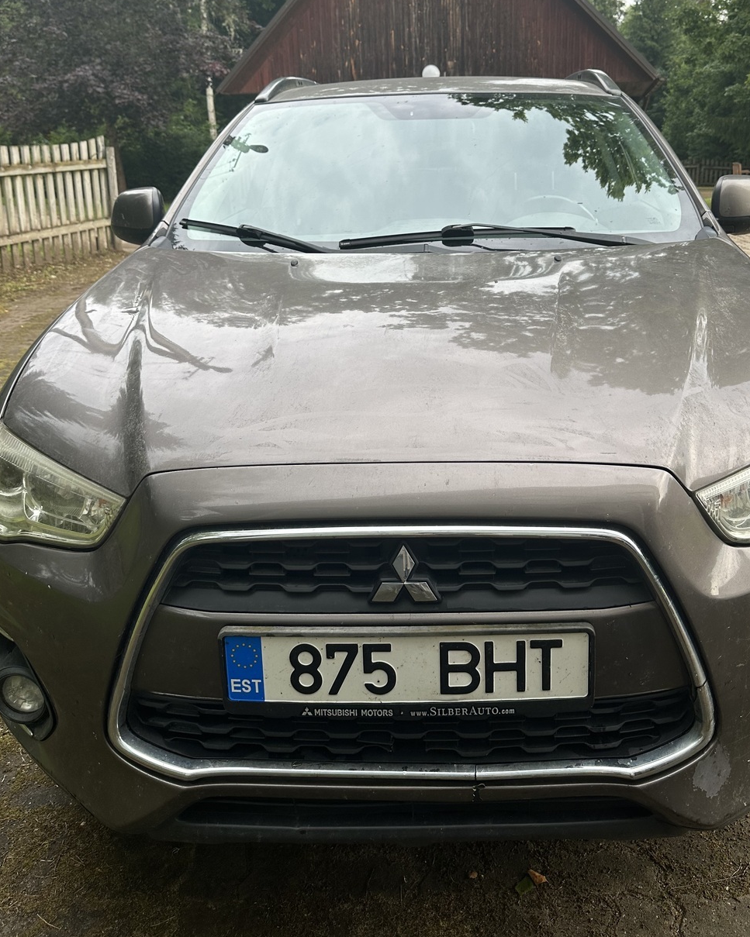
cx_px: 433
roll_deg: +0.5
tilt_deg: -11.9
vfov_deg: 56.3
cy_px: 338
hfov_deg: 46.9
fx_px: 860
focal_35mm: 31
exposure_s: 1/549
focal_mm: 6.86
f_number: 1.78
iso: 80
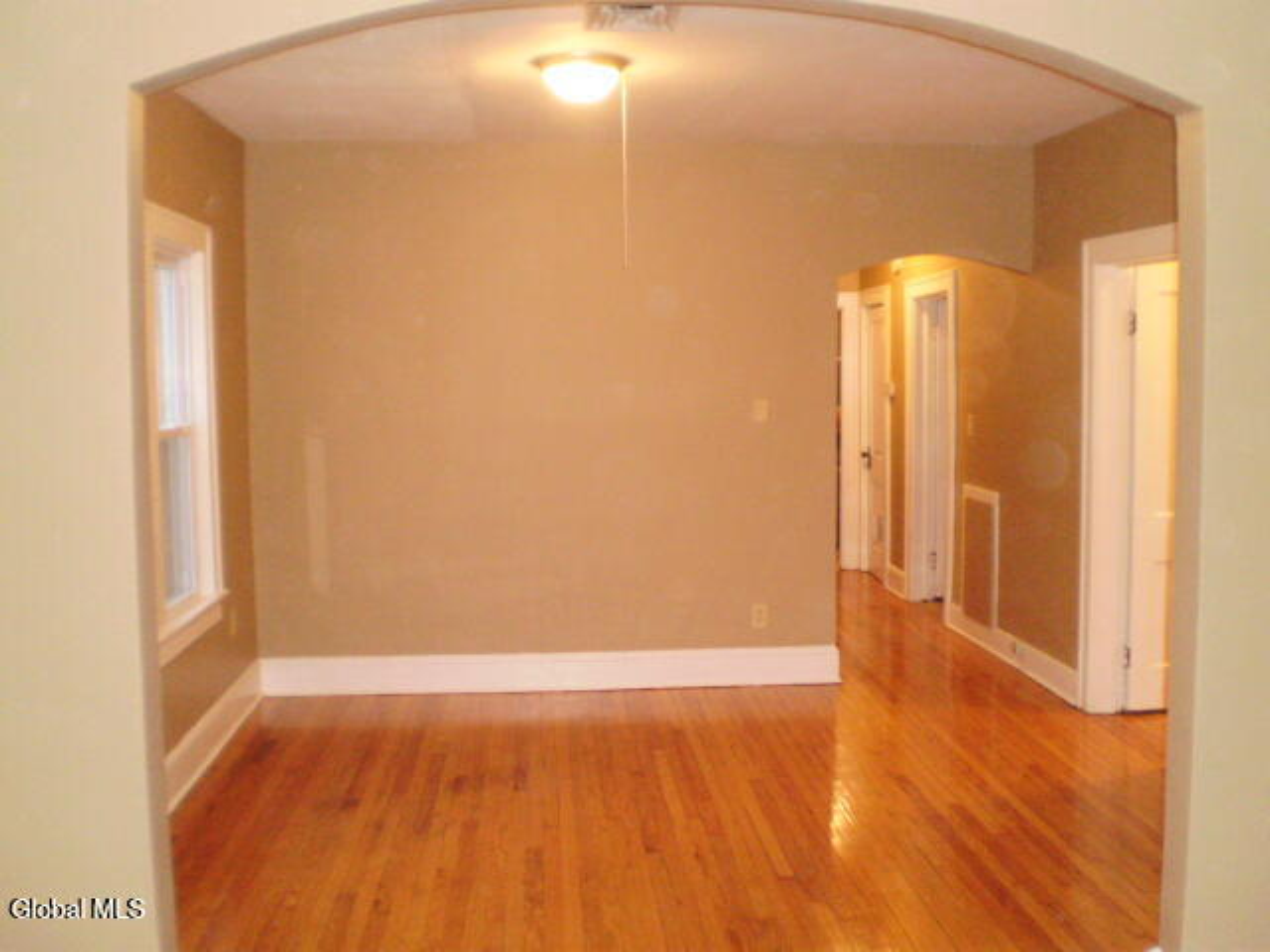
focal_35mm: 36
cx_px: 635
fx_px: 1321
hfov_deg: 51.4
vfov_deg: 39.7
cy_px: 476
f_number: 3.1
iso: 500
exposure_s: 1/30
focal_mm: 6.3
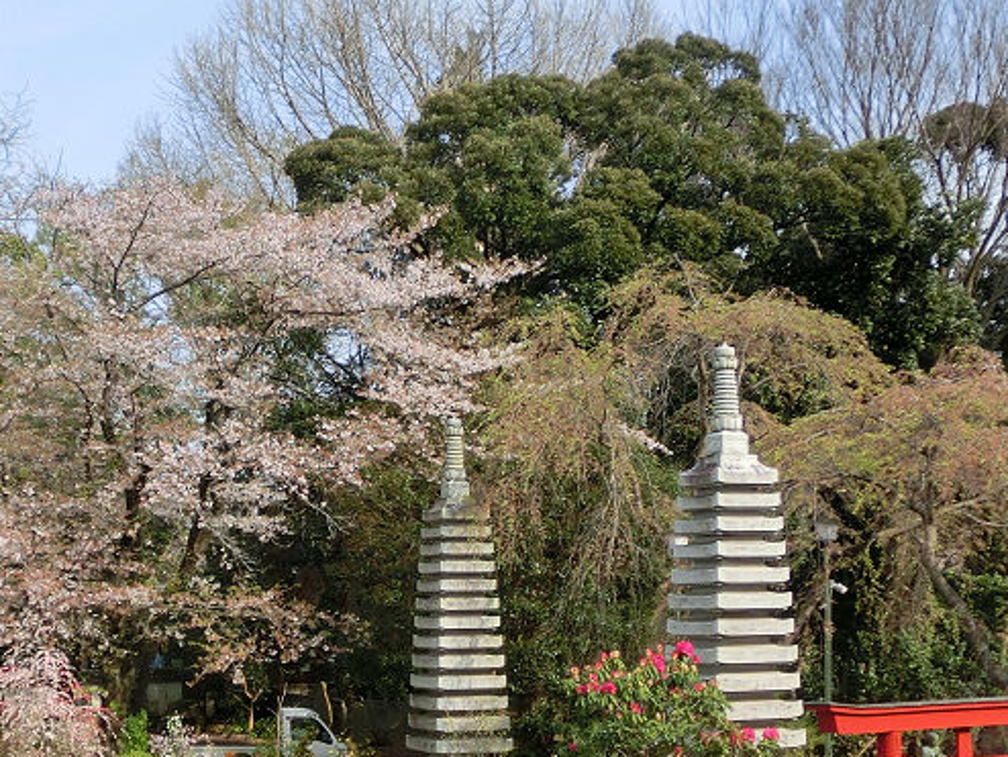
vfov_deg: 25.1
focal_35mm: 58
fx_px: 1690
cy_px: 531
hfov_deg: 32.9
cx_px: 316
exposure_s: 1/640
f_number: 3
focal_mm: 5
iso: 80
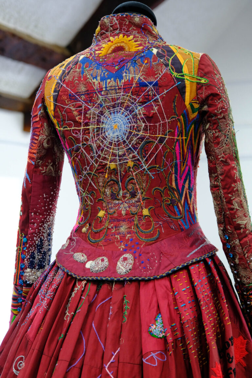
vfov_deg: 24.8
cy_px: 189
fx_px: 861
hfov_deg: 16.7
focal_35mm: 82
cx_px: 126
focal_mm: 54.5
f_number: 4
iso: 1000
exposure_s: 1/70
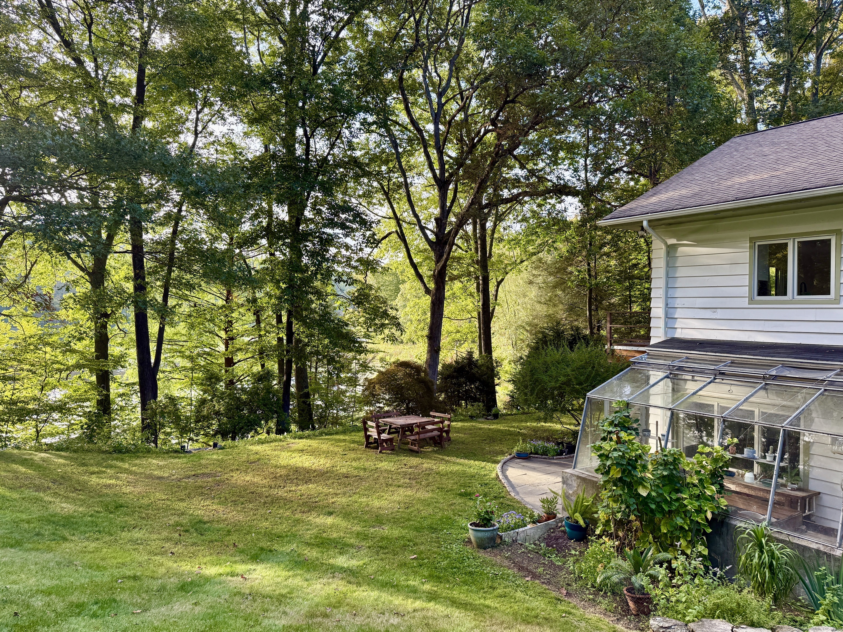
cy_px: 316
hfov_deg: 71.6
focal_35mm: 24
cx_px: 422
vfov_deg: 56.8
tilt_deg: +0.4
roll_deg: -0.2
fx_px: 584
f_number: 1.78
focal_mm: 6.76
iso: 100
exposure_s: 1/298
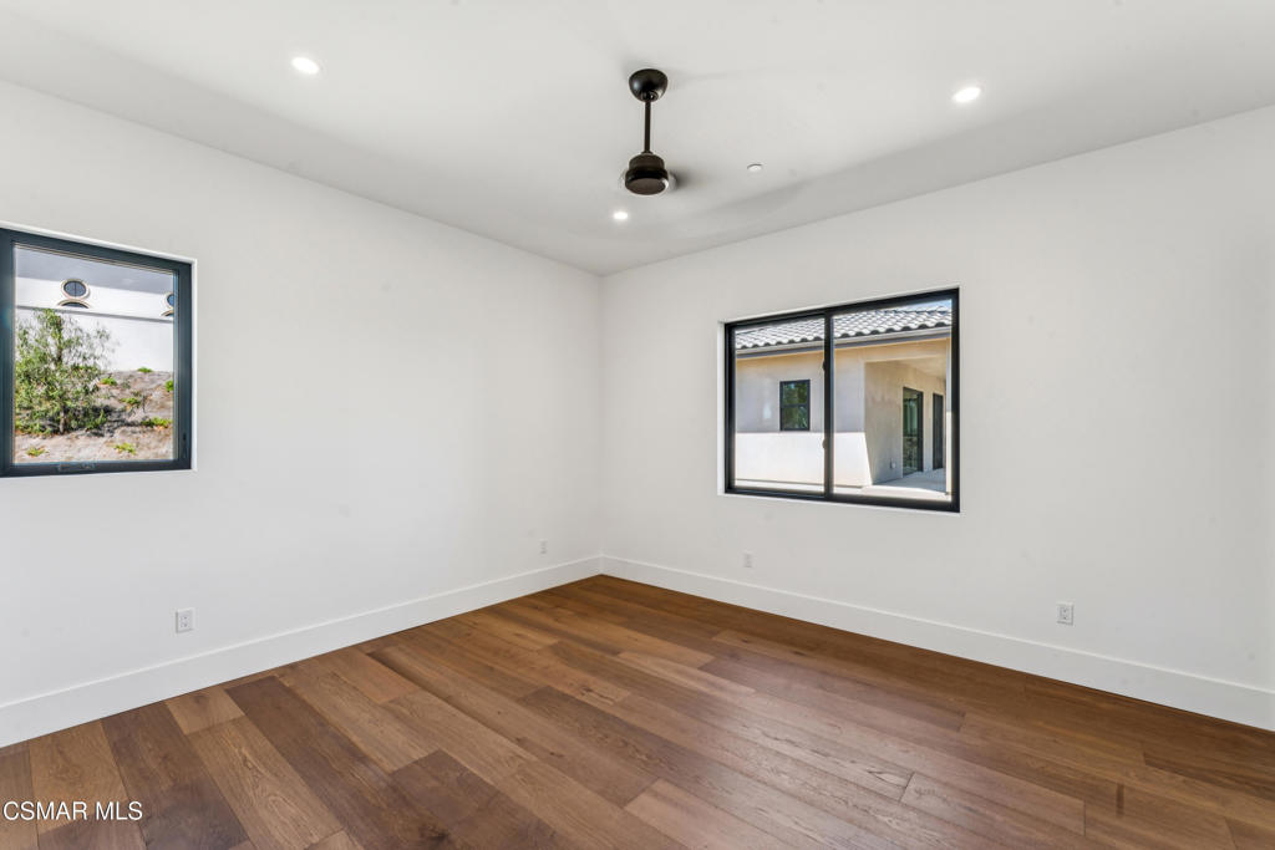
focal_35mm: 15
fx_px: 542
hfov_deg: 99.3
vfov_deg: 76.2
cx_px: 638
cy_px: 425
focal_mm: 15.3
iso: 100
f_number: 13
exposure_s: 1/5
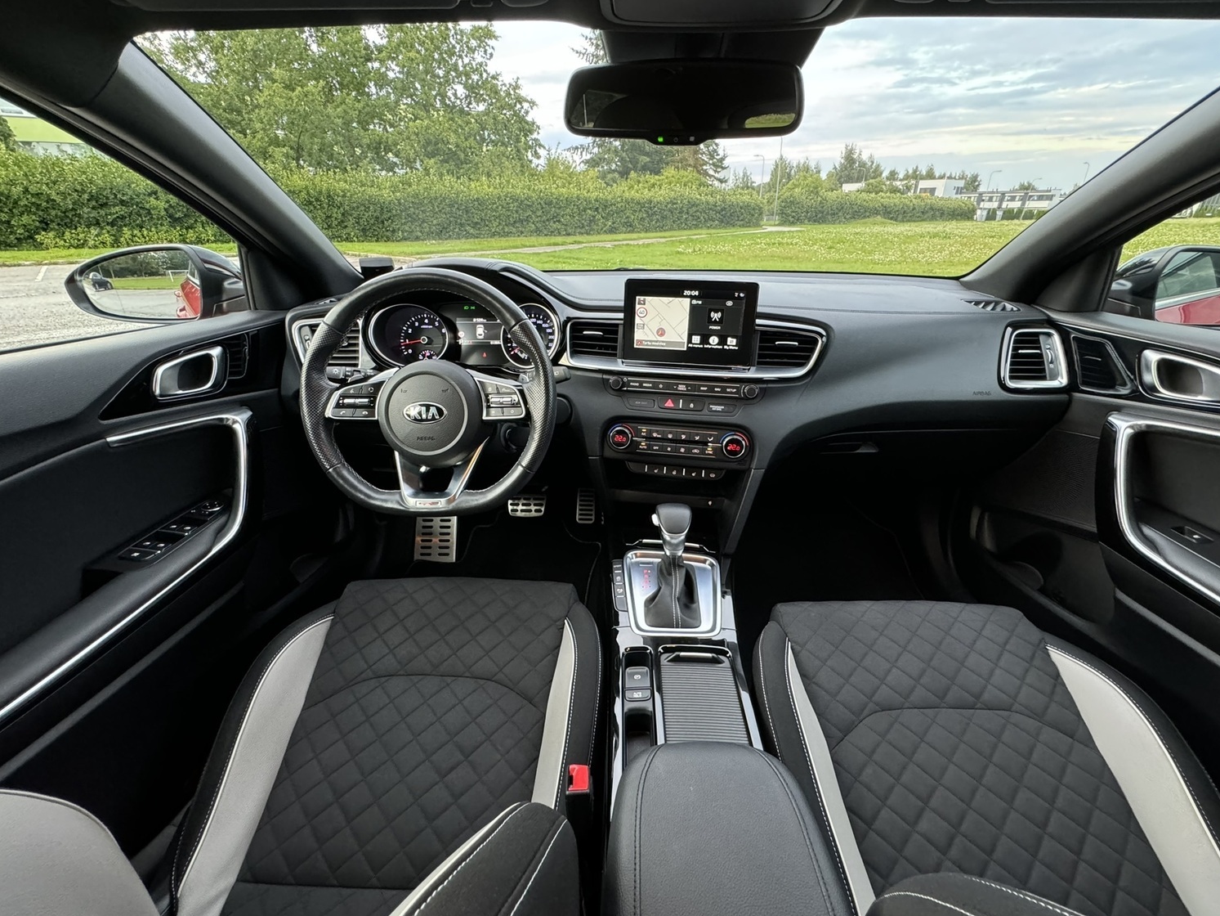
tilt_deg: -26.5
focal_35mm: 15
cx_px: 614
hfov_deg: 98.2
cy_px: 461
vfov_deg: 81.8
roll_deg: +1.6
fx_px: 529
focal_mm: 2.22
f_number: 2.2
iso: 400
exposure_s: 1/60
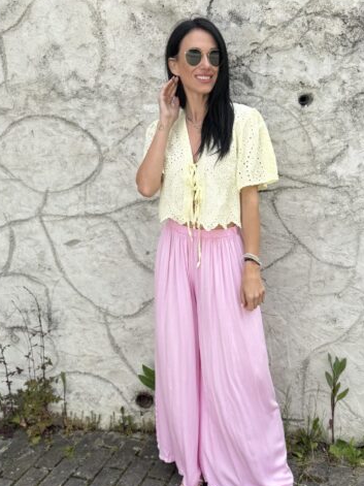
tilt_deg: -11.7
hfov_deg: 41.6
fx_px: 477
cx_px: 211
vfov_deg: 54.0
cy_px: 250
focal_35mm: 34
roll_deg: +2.0
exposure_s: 1/1727
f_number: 1.78
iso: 80
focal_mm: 6.76
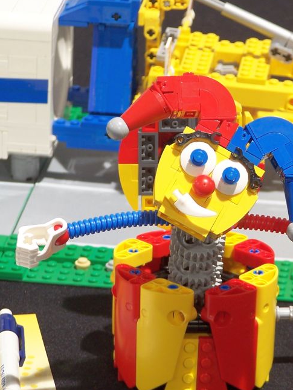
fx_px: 2484
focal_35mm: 220
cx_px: 202
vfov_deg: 9.0
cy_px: 194
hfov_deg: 6.7
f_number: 3.2
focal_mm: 23.1
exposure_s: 1/3
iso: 80
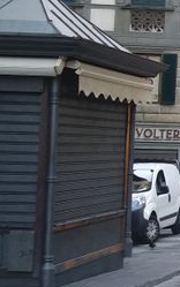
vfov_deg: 18.0
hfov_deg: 9.2
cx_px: 530
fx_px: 901
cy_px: 81
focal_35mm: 115
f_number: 1.9
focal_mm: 3.7
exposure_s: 1/33
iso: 50
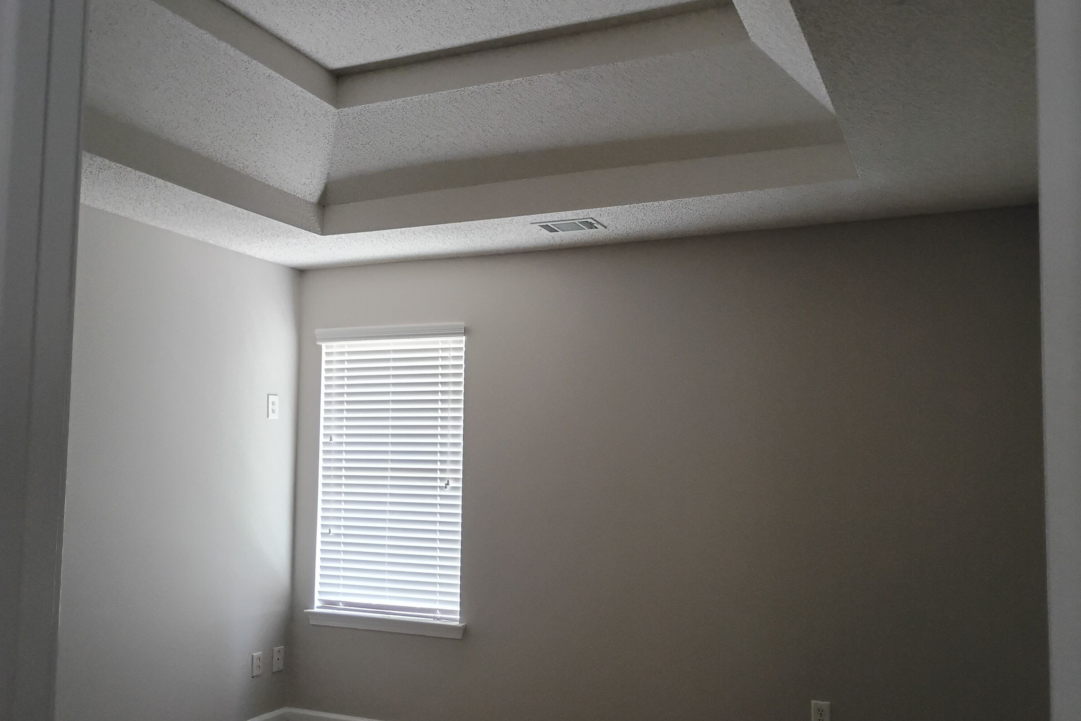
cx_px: 552
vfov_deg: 42.3
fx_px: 931
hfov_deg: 60.3
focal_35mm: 31
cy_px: 401
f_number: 1.8
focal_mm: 4.27
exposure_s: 1/40
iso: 667
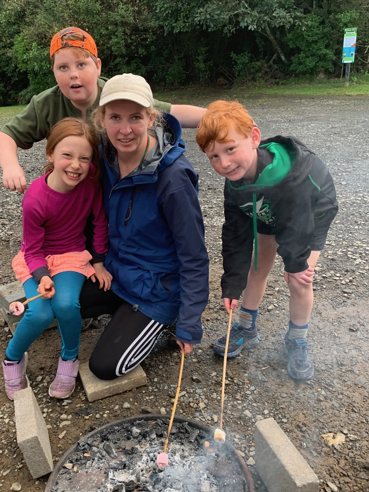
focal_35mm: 32
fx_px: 455
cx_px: 144
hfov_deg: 43.9
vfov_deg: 56.8
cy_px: 249
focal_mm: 4.25
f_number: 1.8
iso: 100
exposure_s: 1/86
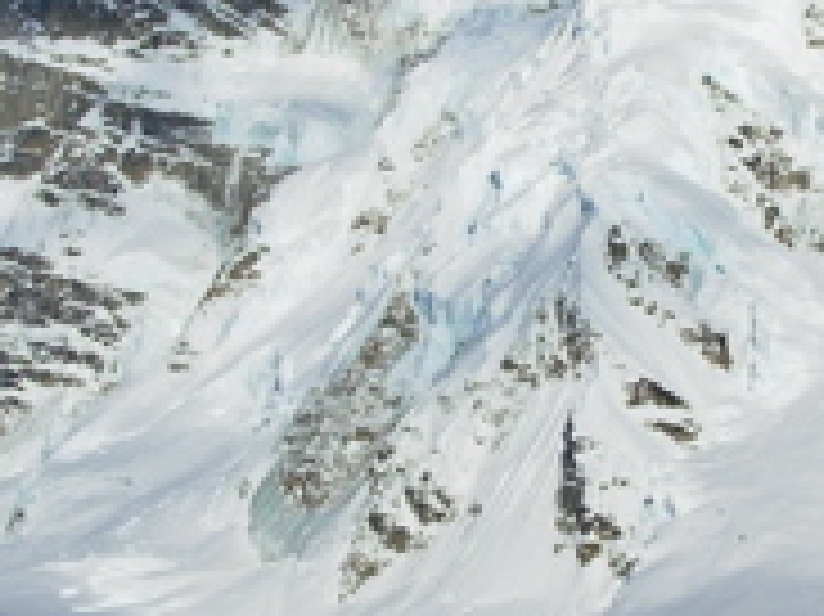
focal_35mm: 114
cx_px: 779
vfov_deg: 13.0
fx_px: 2712
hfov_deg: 17.0
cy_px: 270
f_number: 4.9
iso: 50
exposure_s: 1/1054
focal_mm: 6.3
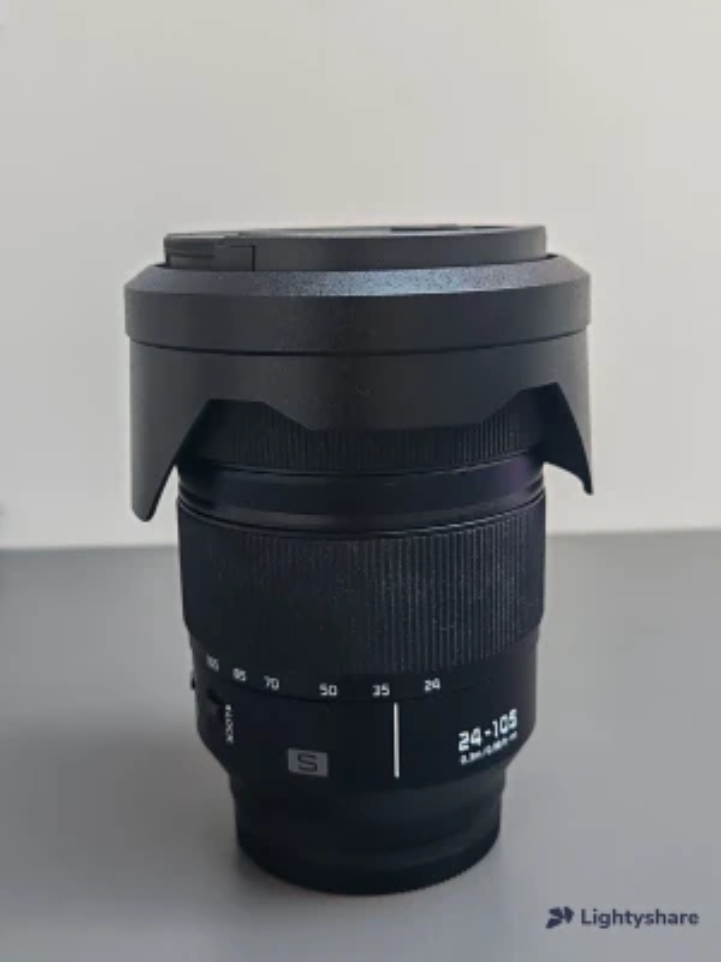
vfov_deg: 46.8
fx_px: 1111
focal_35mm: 40
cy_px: 481
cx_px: 360
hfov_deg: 36.0
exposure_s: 1/100
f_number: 1.9
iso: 1000
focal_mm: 6.12
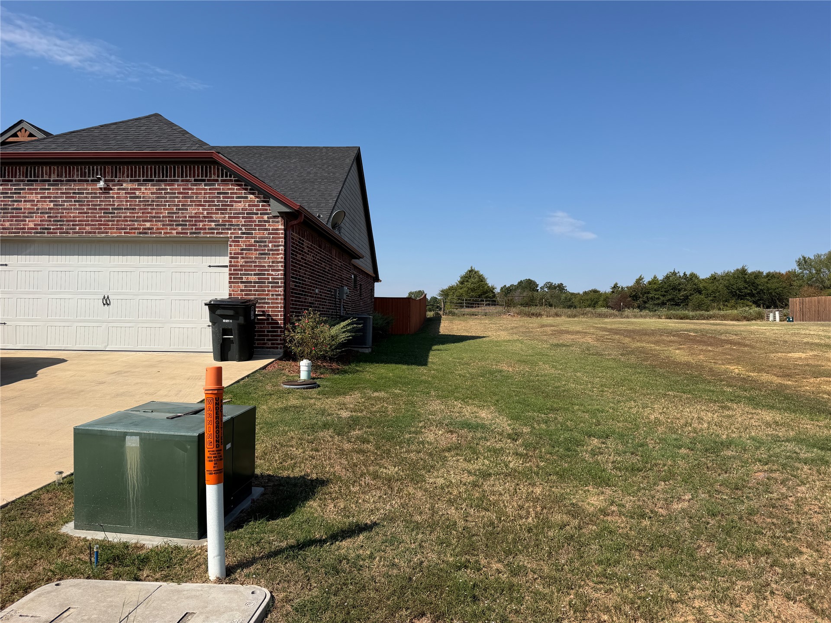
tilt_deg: -0.8
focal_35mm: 24
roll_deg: -0.1
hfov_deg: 71.6
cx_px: 416
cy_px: 312
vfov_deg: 56.8
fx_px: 576
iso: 80
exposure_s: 1/6173
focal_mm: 6.76
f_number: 1.78
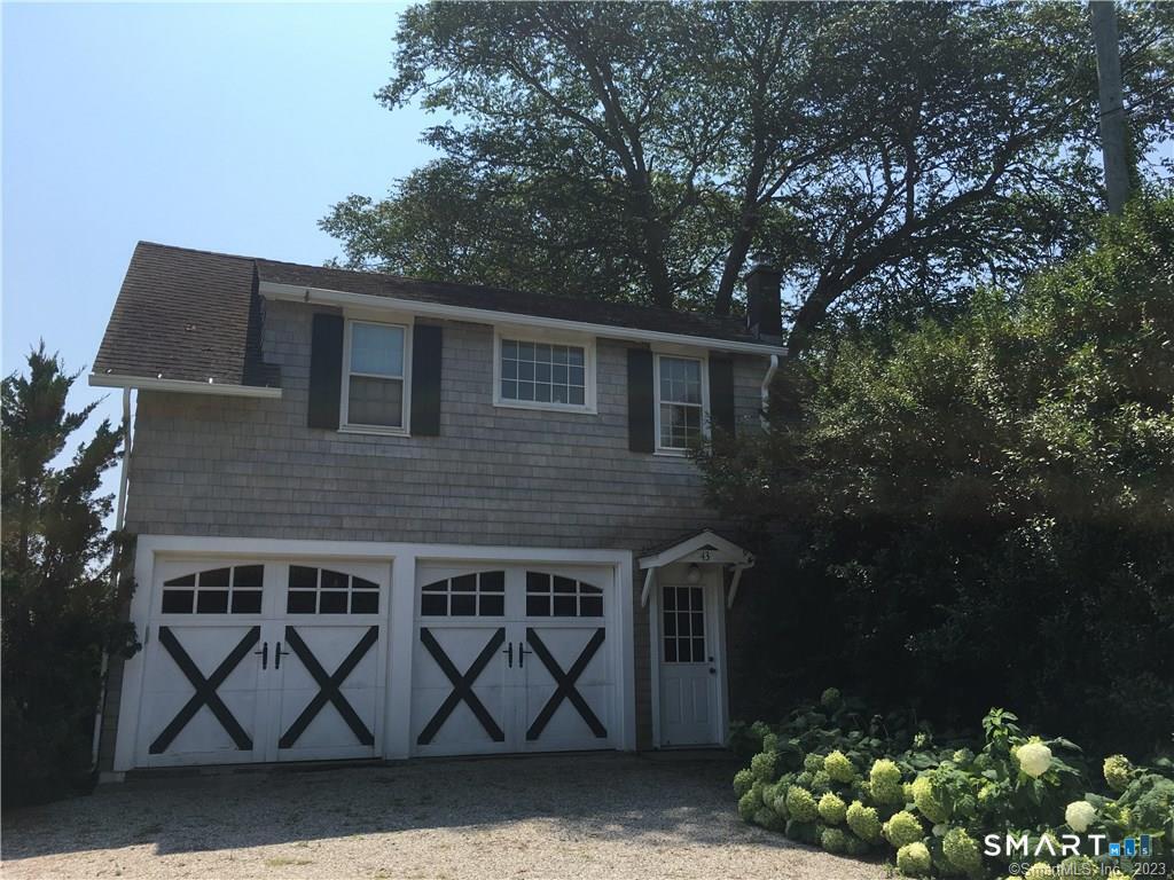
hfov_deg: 61.7
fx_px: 984
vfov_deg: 48.2
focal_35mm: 29
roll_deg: +1.2
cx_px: 587
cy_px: 440
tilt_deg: +13.9
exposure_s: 1/1508
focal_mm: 4.15
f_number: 2.2
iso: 25
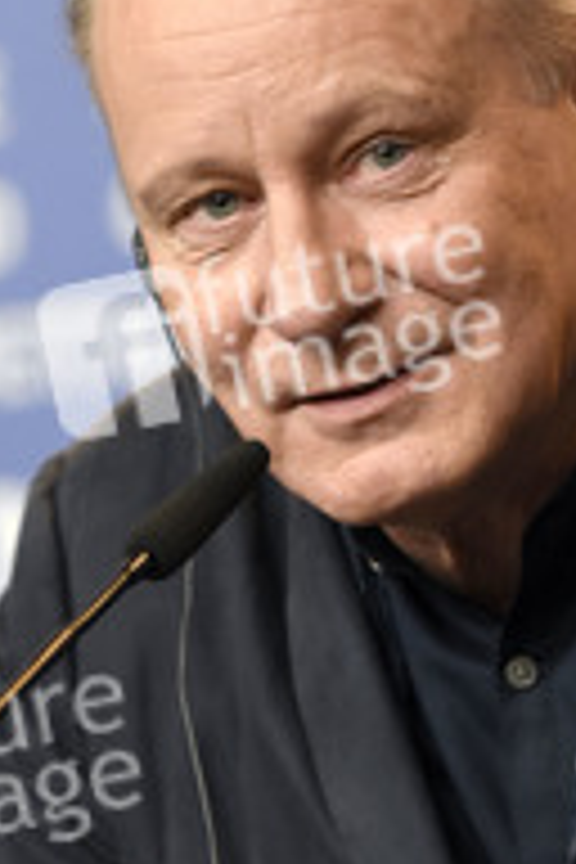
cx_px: 400
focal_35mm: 421
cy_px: 558
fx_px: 10104
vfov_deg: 4.9
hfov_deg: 3.3
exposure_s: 1/400
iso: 1250
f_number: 3.5
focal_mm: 135
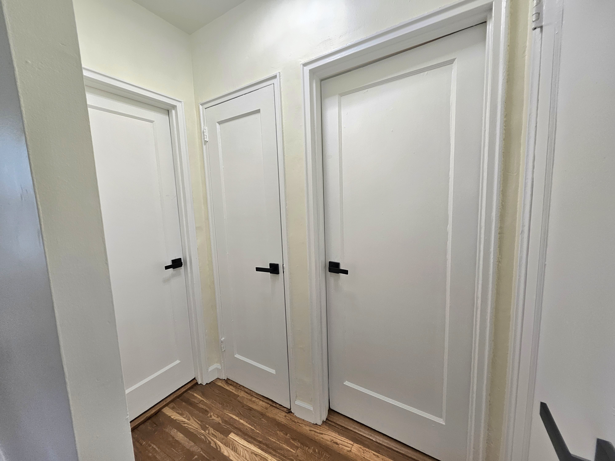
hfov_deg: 106.2
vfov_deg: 89.9
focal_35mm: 13
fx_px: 231
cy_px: 230
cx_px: 308
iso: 64
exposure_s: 1/53.2
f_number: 2.2
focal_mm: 1.7
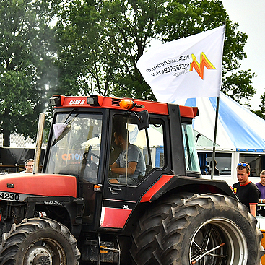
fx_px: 2528
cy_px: 169
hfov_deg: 6.0
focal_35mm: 292
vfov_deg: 6.0
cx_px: 84
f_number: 9
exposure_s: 1/1000
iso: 500
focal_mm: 105
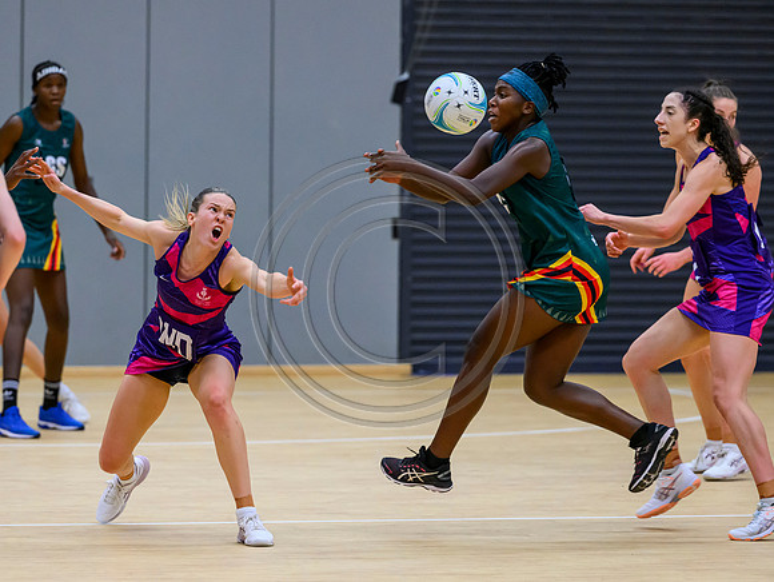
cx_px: 239
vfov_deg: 5.6
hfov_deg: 7.4
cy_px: 340
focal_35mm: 267
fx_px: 5980
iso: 5000
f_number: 3.5
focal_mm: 200
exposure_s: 1/1000
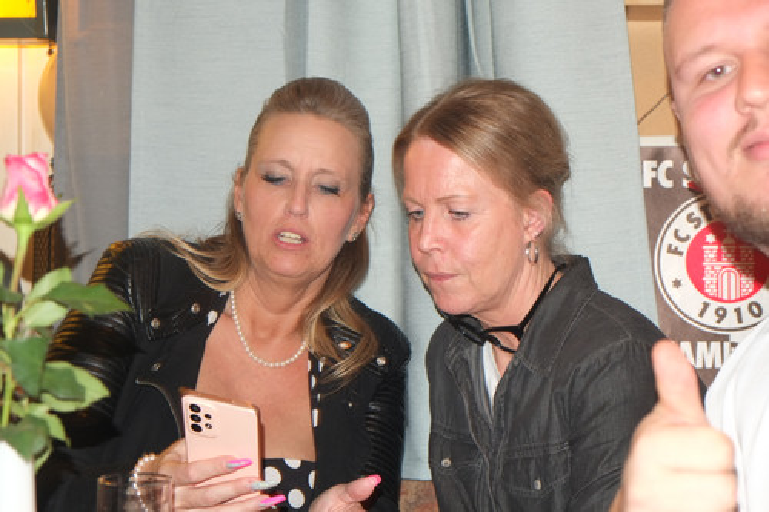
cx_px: 384
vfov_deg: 21.2
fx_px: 1367
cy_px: 256
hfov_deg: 31.4
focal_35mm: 64
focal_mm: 42.5
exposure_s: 1/15
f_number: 5.6
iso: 800
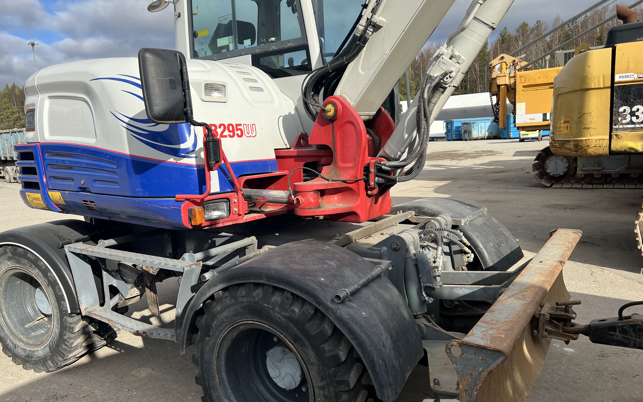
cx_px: 321
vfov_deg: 44.5
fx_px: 491
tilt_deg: -5.2
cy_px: 210
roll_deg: +3.6
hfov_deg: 66.5
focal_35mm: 28
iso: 50
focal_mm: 5.7
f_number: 1.5
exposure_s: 1/3165
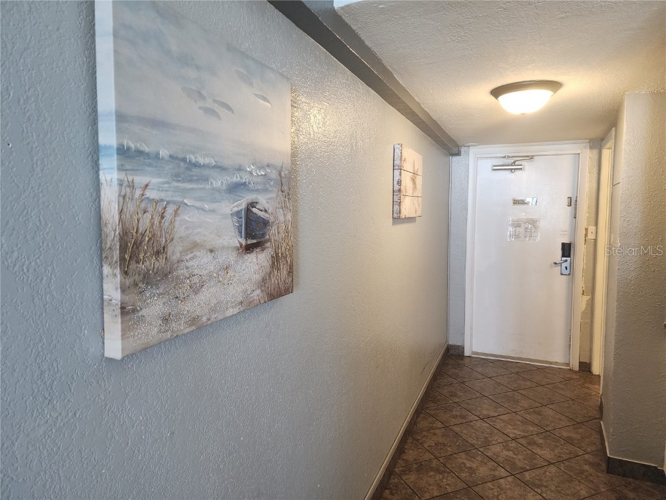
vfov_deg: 58.9
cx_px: 333
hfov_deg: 73.9
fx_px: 443
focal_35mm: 23
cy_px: 250
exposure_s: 1/120
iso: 500
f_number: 1.8
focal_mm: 6.4
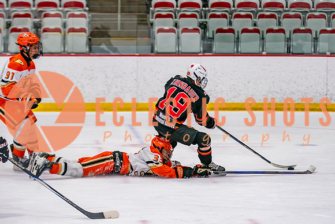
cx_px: 172
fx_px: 1626
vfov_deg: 7.9
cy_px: 131
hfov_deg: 11.8
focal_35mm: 175
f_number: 2.8
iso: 800
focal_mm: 120
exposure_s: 1/640
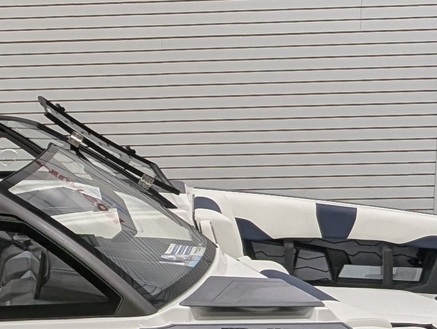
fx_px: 822
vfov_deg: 22.6
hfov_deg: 25.8
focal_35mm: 65
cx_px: -122
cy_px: 133
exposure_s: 1/46.7
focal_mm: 1.95
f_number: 2.2
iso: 44
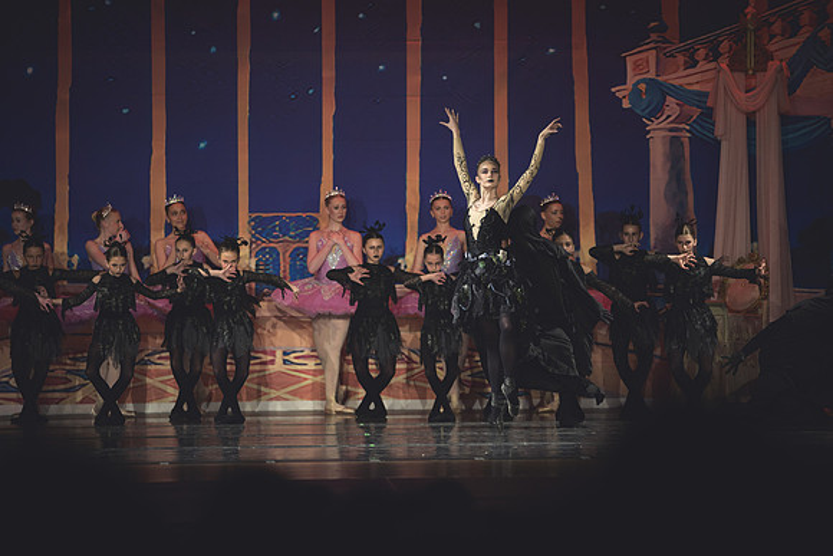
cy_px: 278
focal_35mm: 195
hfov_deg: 10.5
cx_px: 416
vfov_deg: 7.0
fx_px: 4513
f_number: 2.8
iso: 1250
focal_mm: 195
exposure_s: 1/320
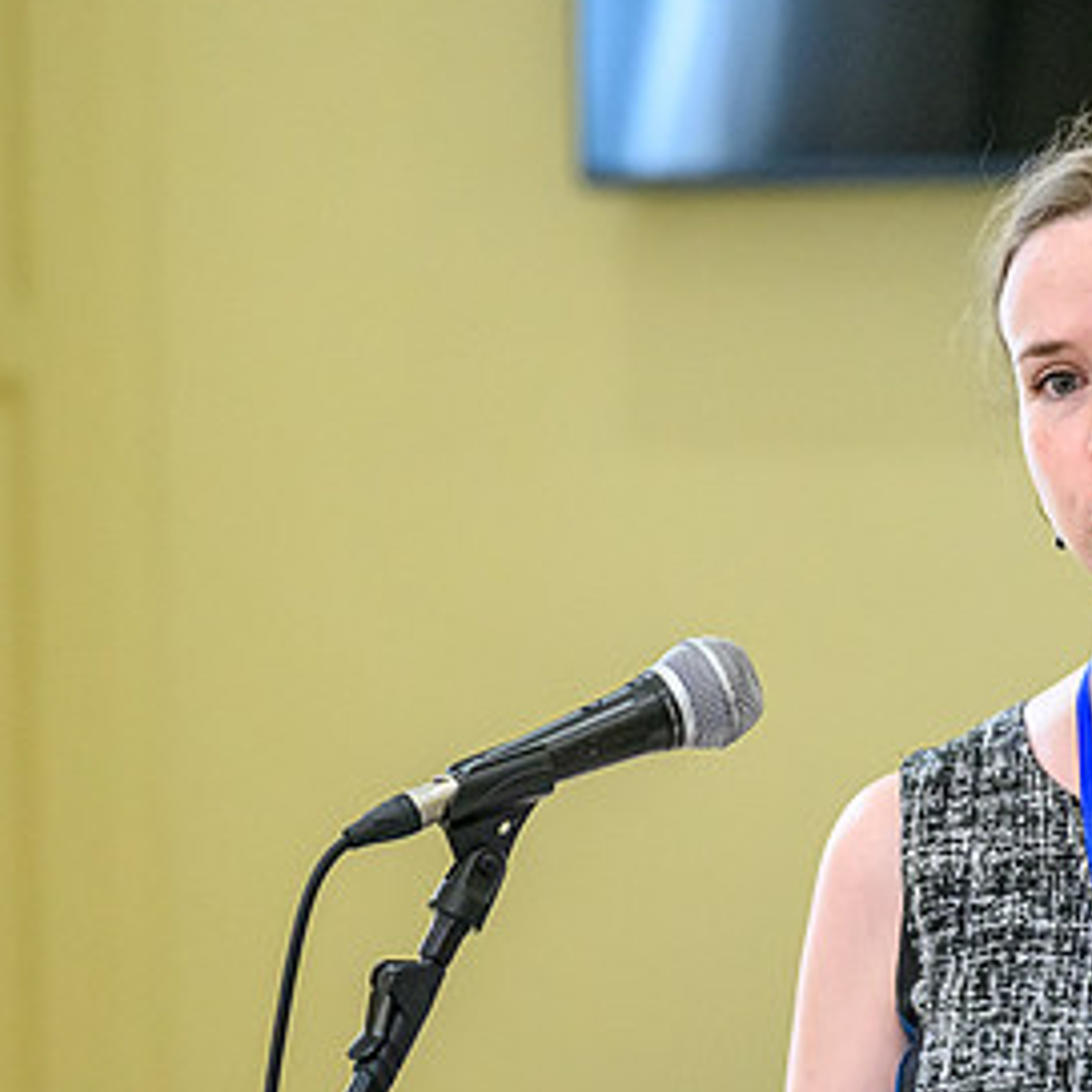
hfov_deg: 4.8
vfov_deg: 4.8
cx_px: 935
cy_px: 715
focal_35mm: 364
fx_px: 12991
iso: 4000
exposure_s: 1/640
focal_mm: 133
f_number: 2.8
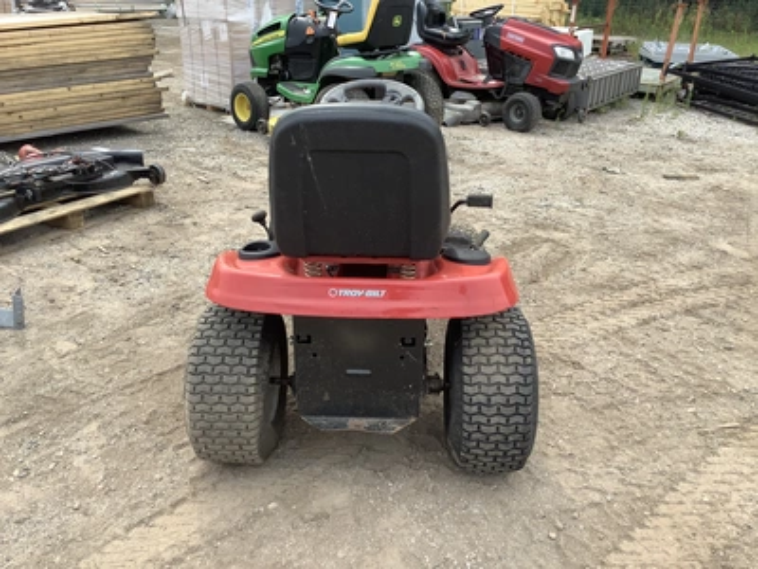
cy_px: 284
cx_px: 379
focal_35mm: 31
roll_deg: -2.8
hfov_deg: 58.4
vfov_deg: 45.4
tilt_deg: -28.4
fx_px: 679
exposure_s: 1/405
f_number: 2.4
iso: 25
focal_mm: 3.3
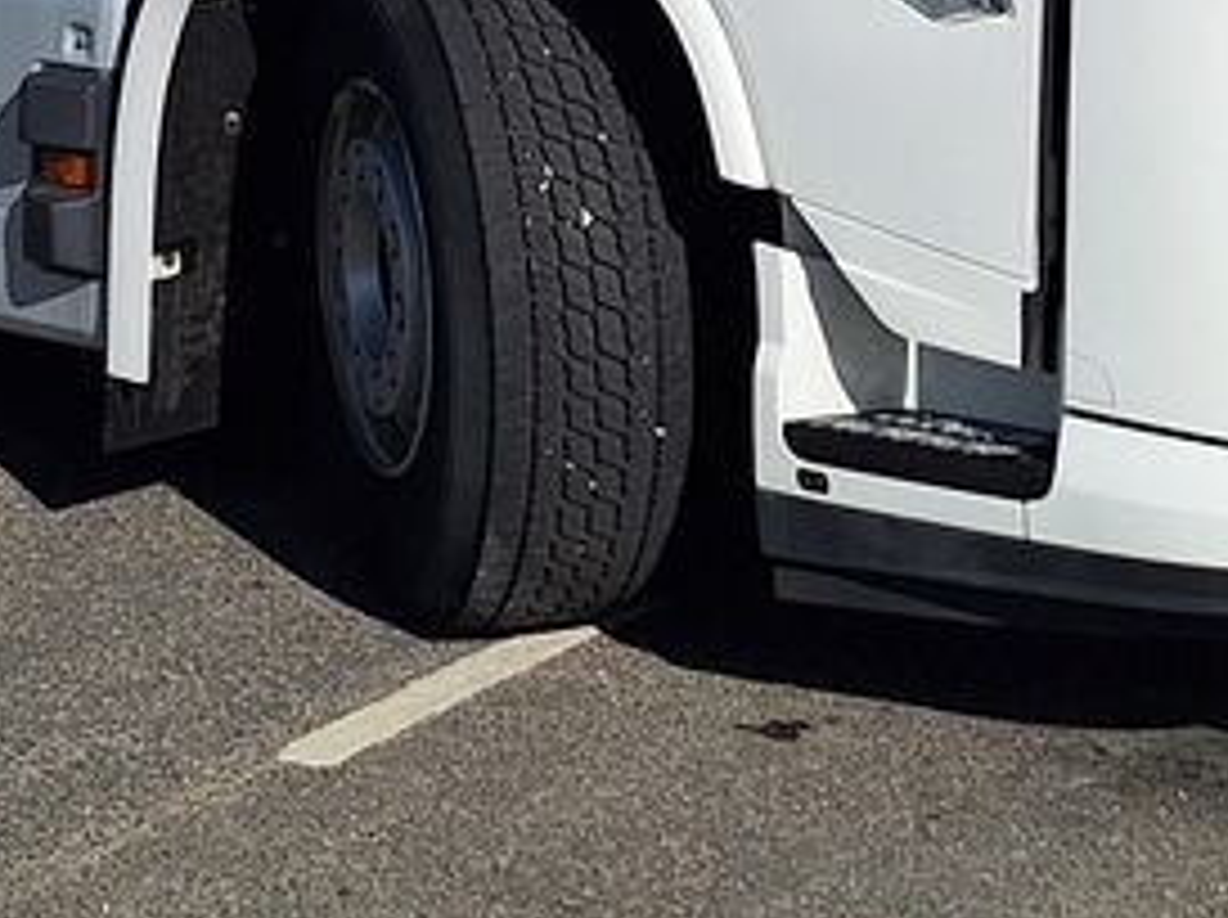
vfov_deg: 12.4
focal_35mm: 108
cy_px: -760
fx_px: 3826
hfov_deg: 18.0
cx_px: 184
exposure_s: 1/6289
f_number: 1.8
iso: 40
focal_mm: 5.54
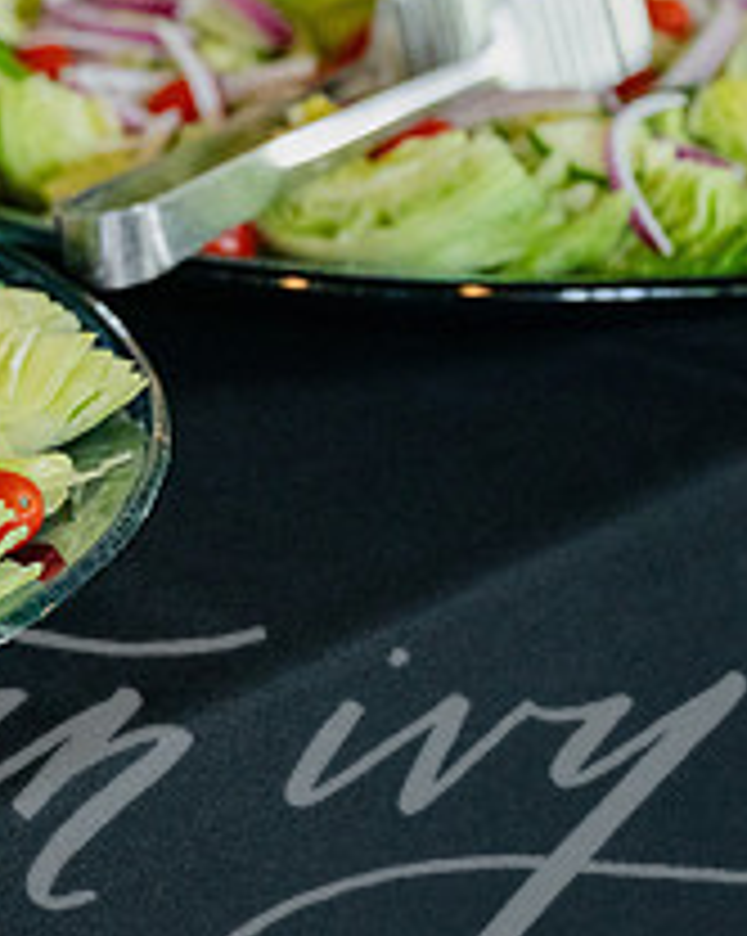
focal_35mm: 157
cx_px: -274
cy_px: 232
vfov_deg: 12.3
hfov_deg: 9.6
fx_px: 4345
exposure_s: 1/80
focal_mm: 60
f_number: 3.5
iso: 1600
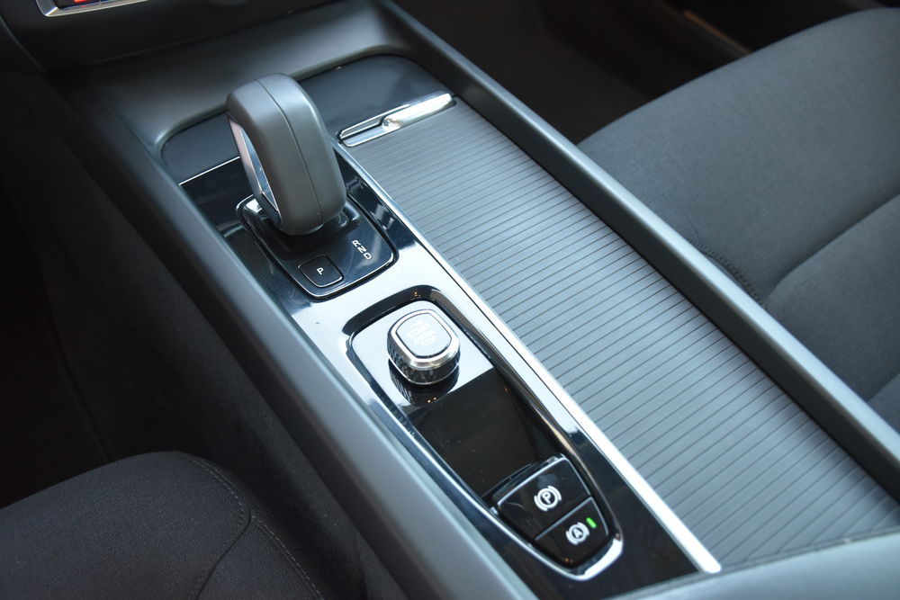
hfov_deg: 61.9
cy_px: 300
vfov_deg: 43.6
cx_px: 450
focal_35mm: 30
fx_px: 750
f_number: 3.5
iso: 1400
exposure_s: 1/60
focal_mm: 20
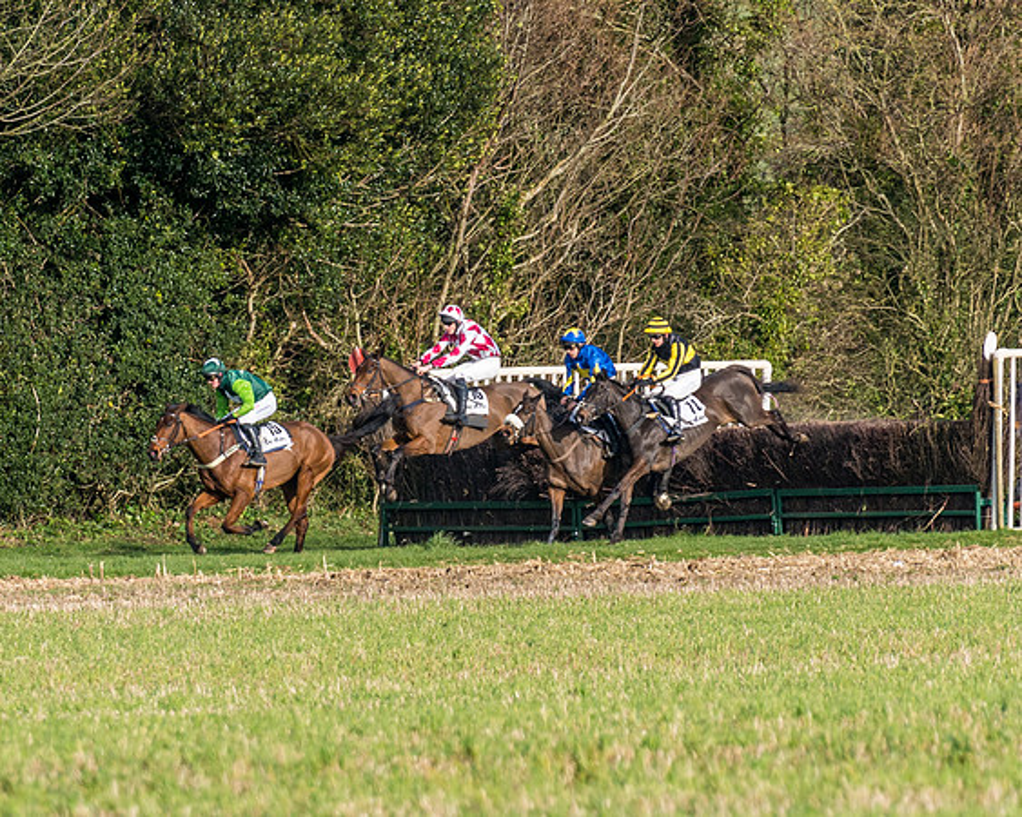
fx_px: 27937
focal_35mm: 924
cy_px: 506
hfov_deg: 2.1
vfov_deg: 1.7
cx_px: 383
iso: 200
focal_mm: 280
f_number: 5.6
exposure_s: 1/800
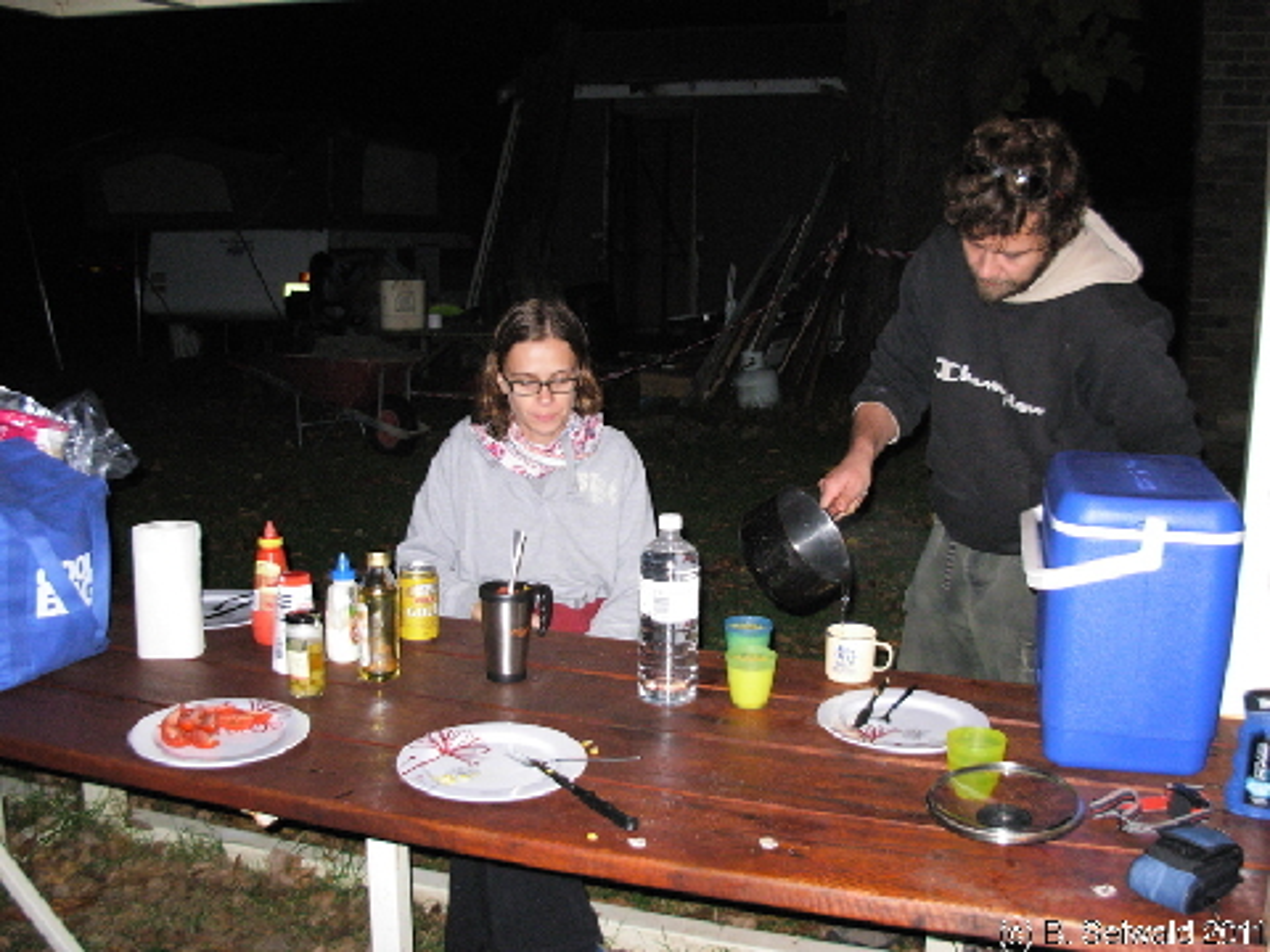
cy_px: 476
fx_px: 1394
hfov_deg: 49.0
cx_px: 635
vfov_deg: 37.7
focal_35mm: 38
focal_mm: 6.3
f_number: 2.9
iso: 377
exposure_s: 1/152
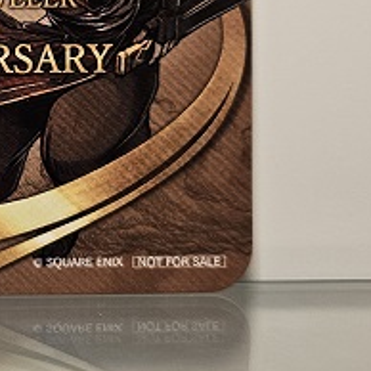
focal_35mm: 84
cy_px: 105
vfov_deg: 20.5
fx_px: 1019
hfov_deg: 19.8
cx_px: -31
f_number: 1.8
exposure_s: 1/100
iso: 160
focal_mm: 5.4
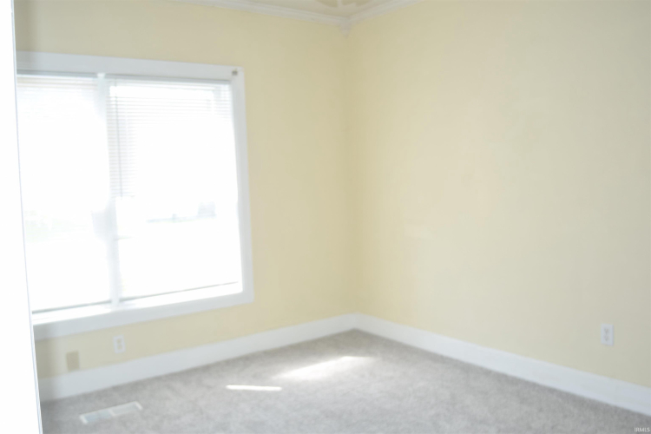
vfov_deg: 40.0
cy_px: 217
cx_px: 326
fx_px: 597
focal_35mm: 33
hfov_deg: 57.2
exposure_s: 1/200
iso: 400
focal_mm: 22
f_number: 5
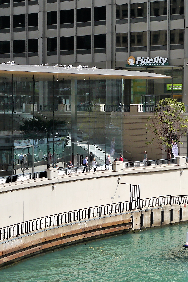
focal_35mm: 96
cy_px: 142
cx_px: 21
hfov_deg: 14.1
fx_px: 752
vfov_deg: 21.2
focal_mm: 26
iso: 160
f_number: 8
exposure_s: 1/250
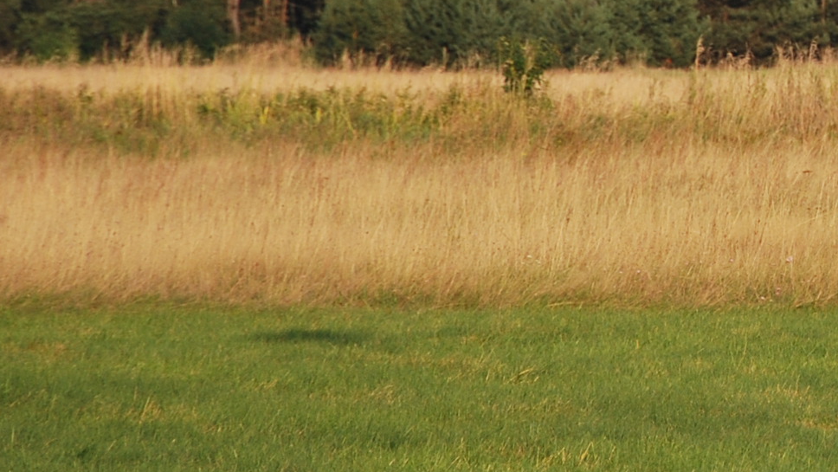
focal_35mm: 495
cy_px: -63
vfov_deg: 2.5
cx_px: 1039
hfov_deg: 4.4
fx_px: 10992
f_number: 5.6
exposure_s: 1/500
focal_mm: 105
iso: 200
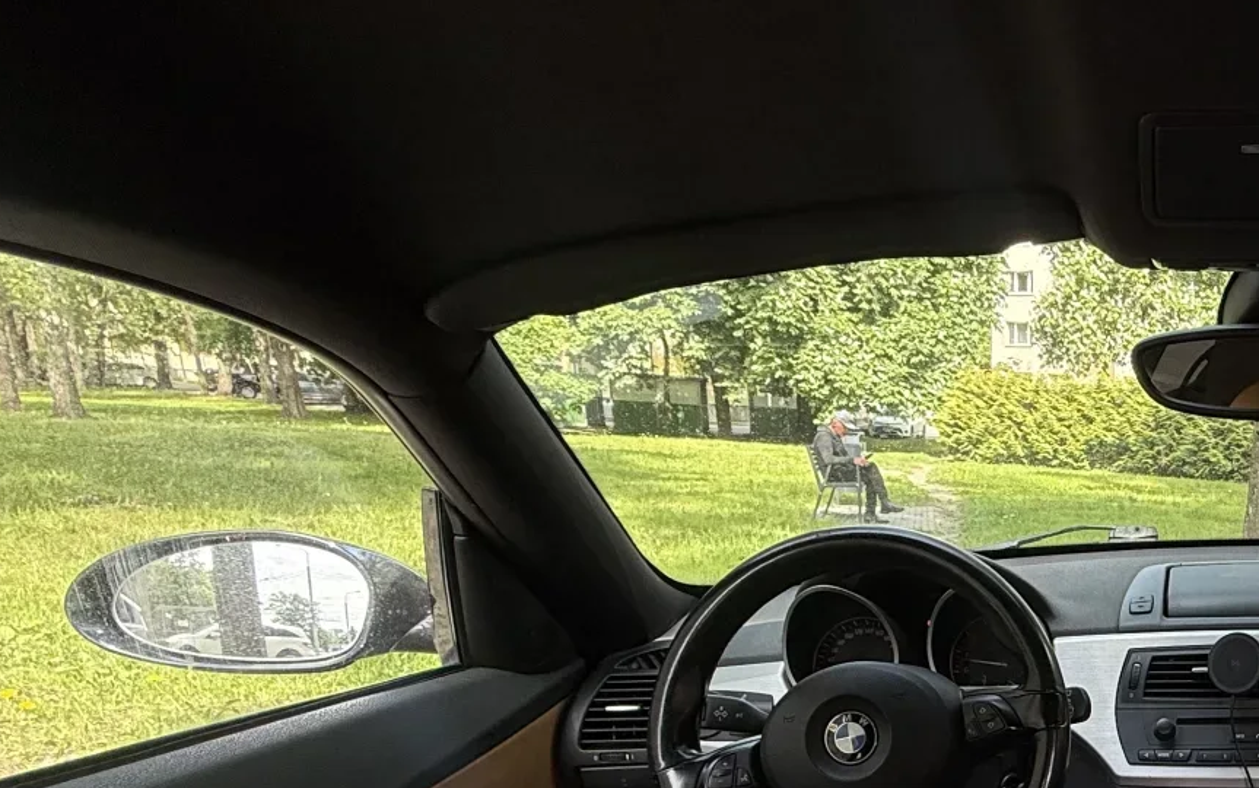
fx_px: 1133
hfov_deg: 48.6
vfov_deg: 34.9
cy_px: 782
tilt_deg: -17.4
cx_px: 1239
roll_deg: -3.7
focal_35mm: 33
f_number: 2.2
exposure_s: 1/136
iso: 50
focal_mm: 2.22
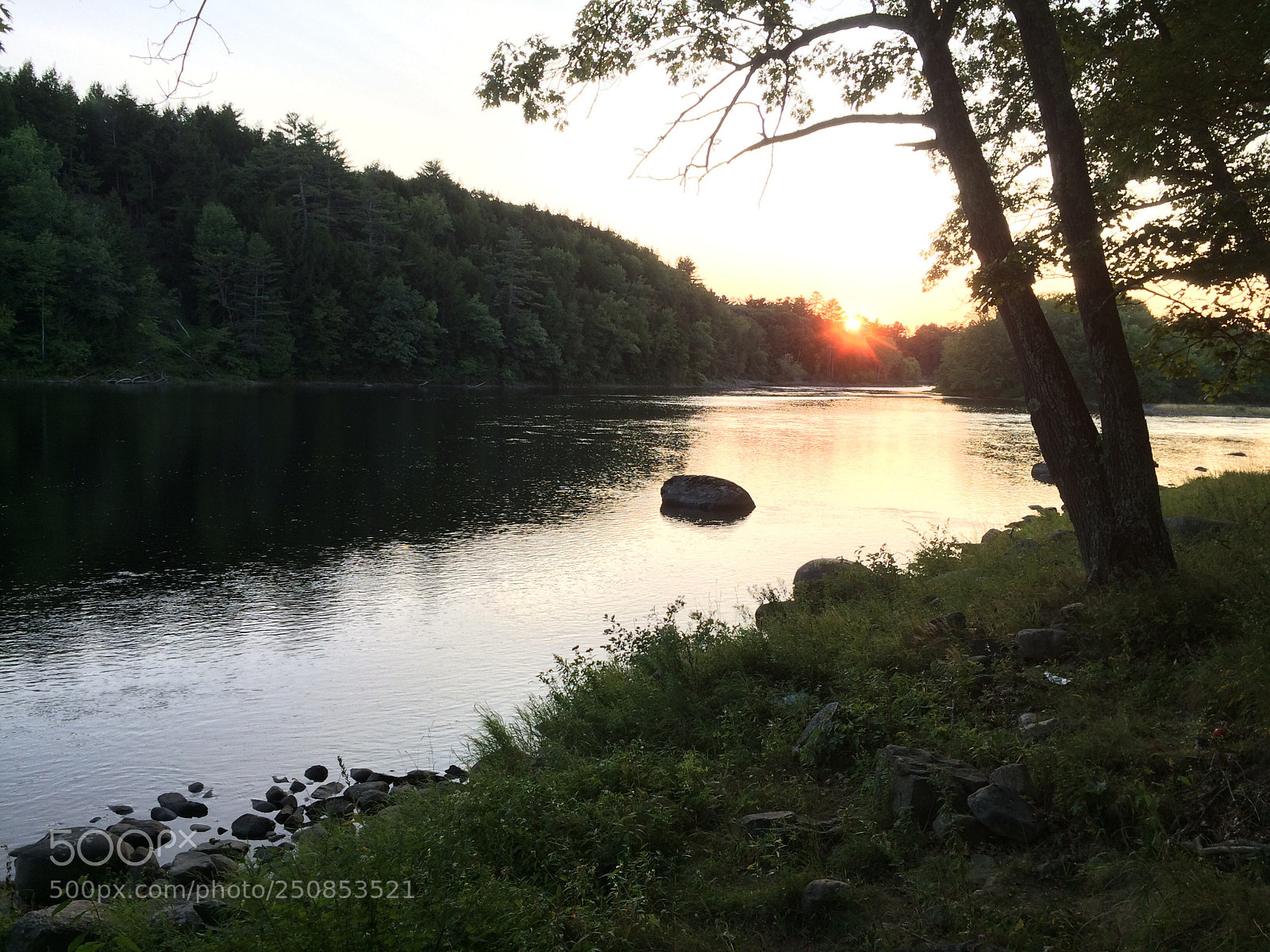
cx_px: 635
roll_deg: -1.3
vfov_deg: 48.2
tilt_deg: -5.5
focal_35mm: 29
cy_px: 476
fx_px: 1064
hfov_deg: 61.7
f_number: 2.2
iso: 50
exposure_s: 1/120
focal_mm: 4.15
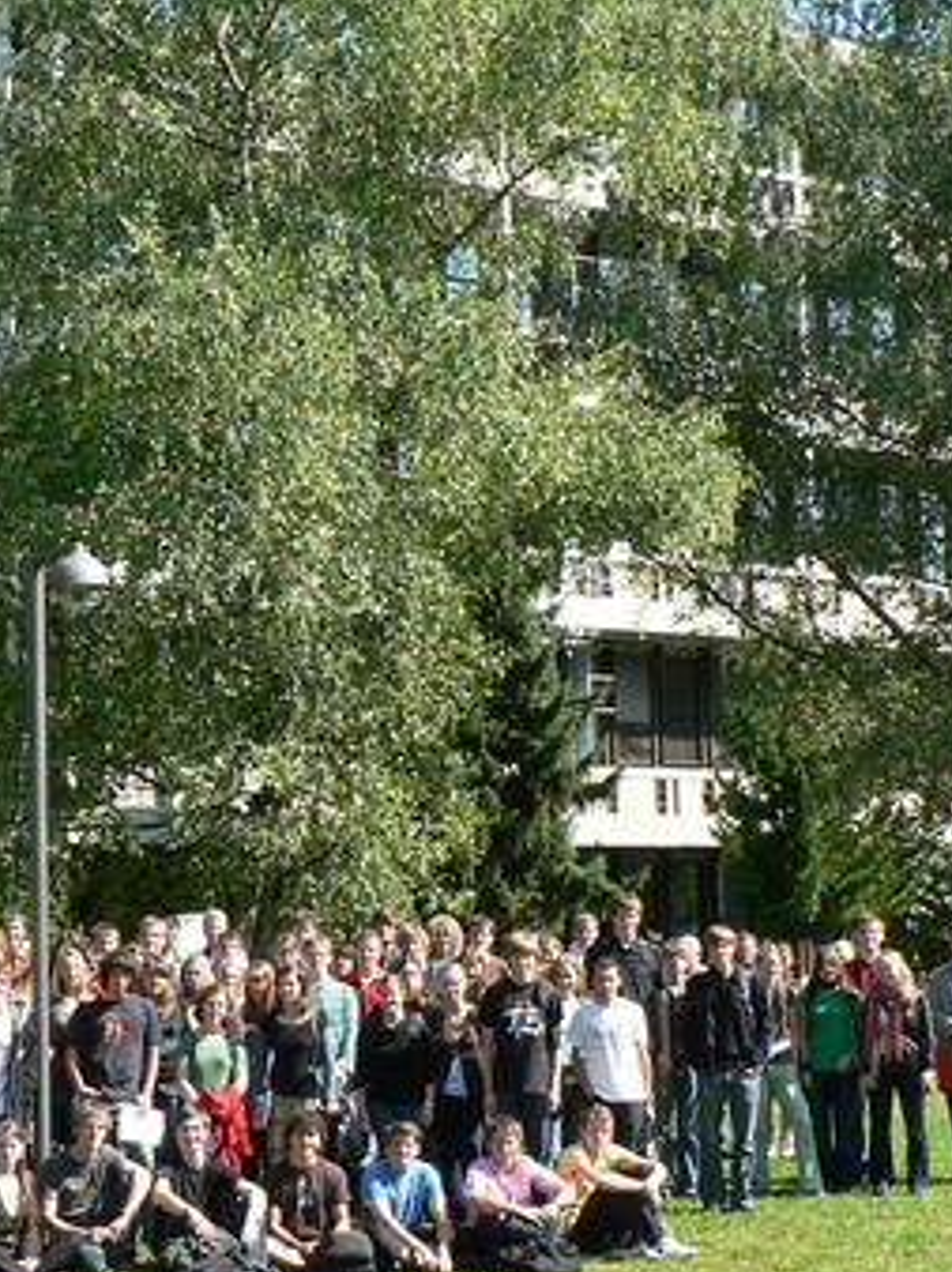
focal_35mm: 64
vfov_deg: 30.2
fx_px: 2350
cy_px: 783
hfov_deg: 22.1
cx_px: 23
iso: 80
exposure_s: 1/200
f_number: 4
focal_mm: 6
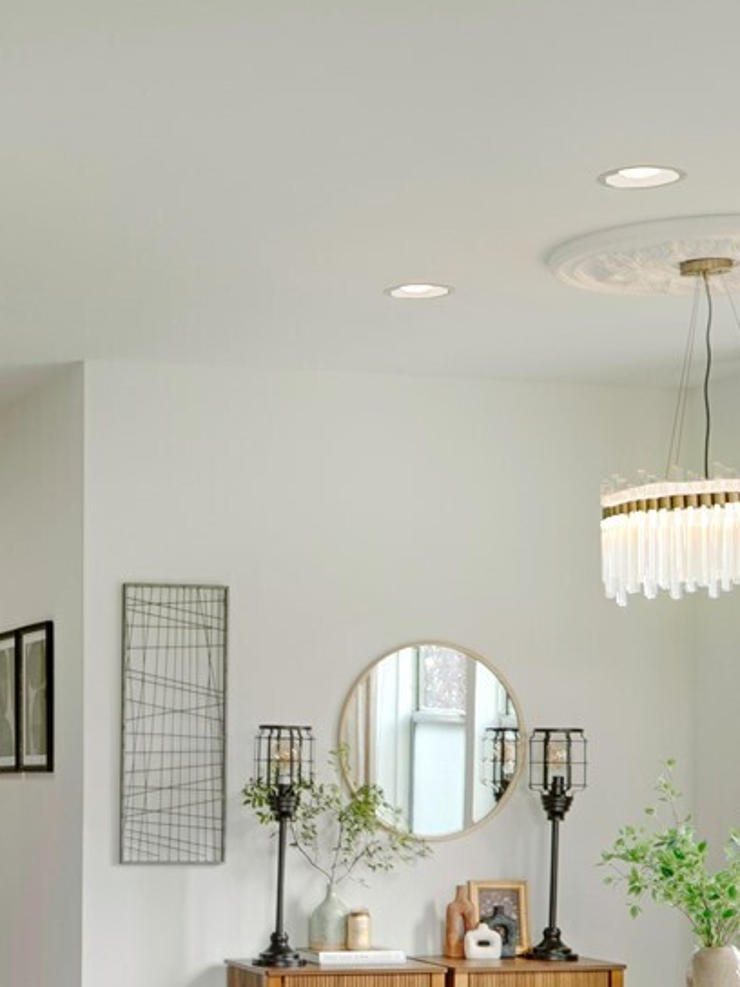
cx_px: -153
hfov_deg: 18.6
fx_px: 2138
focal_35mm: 75
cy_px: 740
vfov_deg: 25.7
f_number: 10
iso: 200
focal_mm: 17
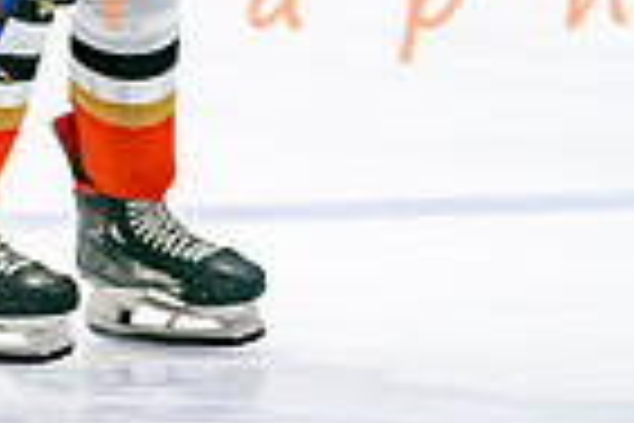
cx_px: 36
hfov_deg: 1.9
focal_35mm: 1074
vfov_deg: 1.3
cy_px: -38
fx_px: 18913
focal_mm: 170
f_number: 2.8
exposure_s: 1/640
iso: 640
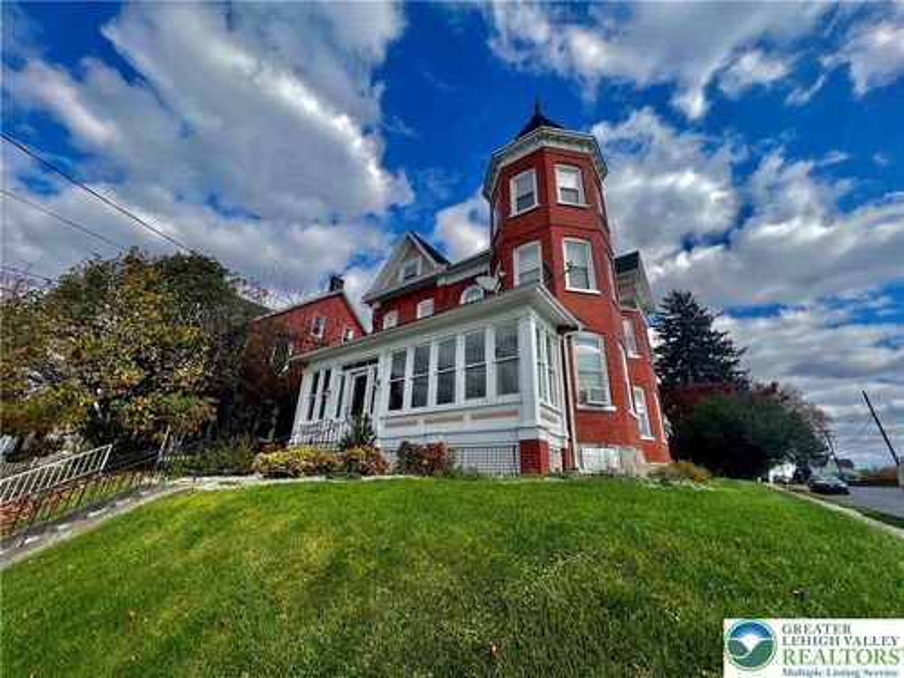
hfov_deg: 106.2
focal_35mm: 13
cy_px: 339
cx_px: 452
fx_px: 339
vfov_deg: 89.9
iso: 32
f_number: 1.8
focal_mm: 1.57
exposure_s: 1/1357
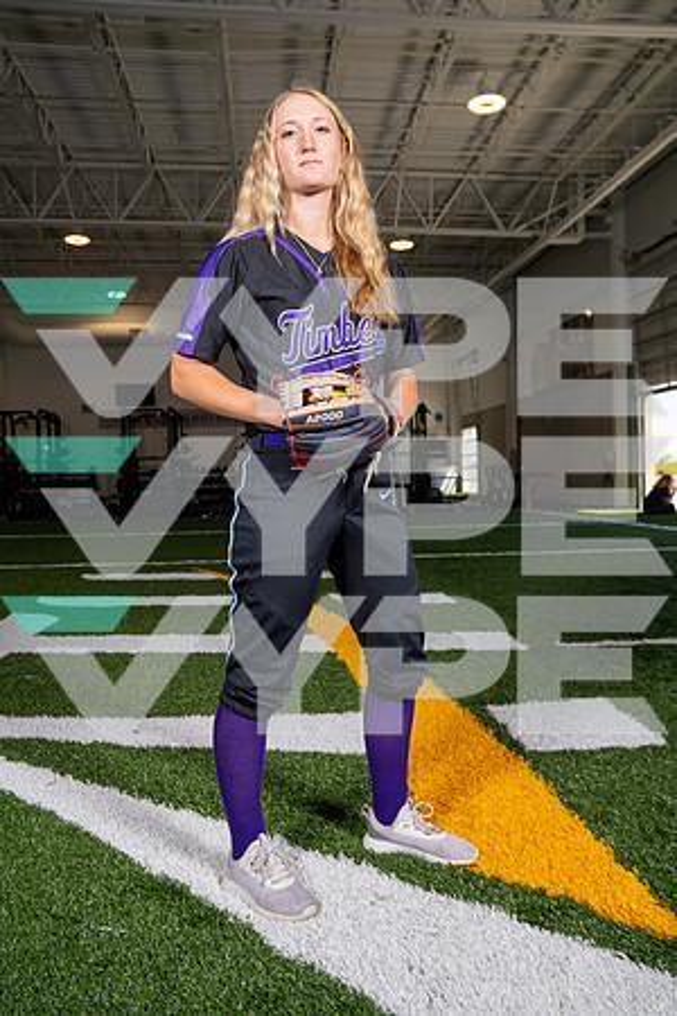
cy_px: 508
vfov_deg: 61.9
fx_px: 846
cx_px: 338
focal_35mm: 30
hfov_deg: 43.6
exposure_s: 1/200
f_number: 5.6
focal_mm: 30
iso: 200
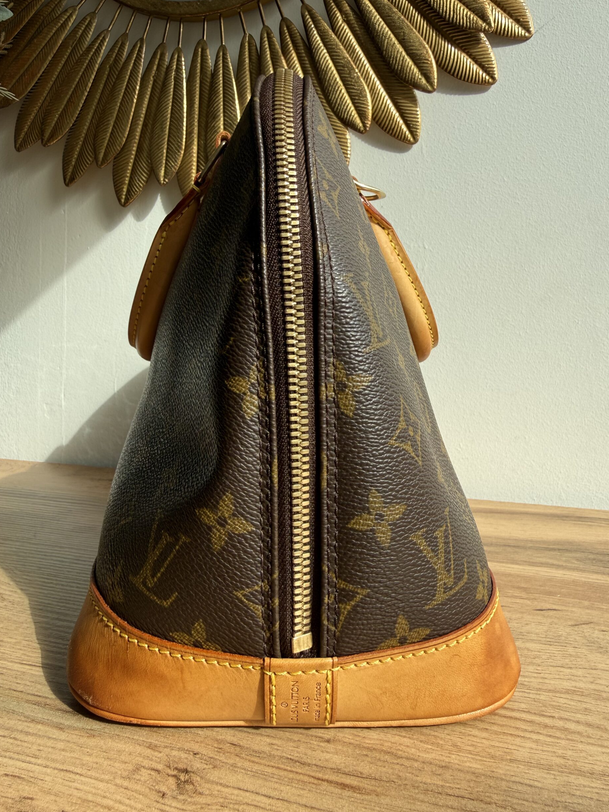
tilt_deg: -0.5
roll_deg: -0.8
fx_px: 587
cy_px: 405
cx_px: 293
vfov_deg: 69.4
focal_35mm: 25
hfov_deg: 54.9
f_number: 2.2
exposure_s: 1/671
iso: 40
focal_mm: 2.22
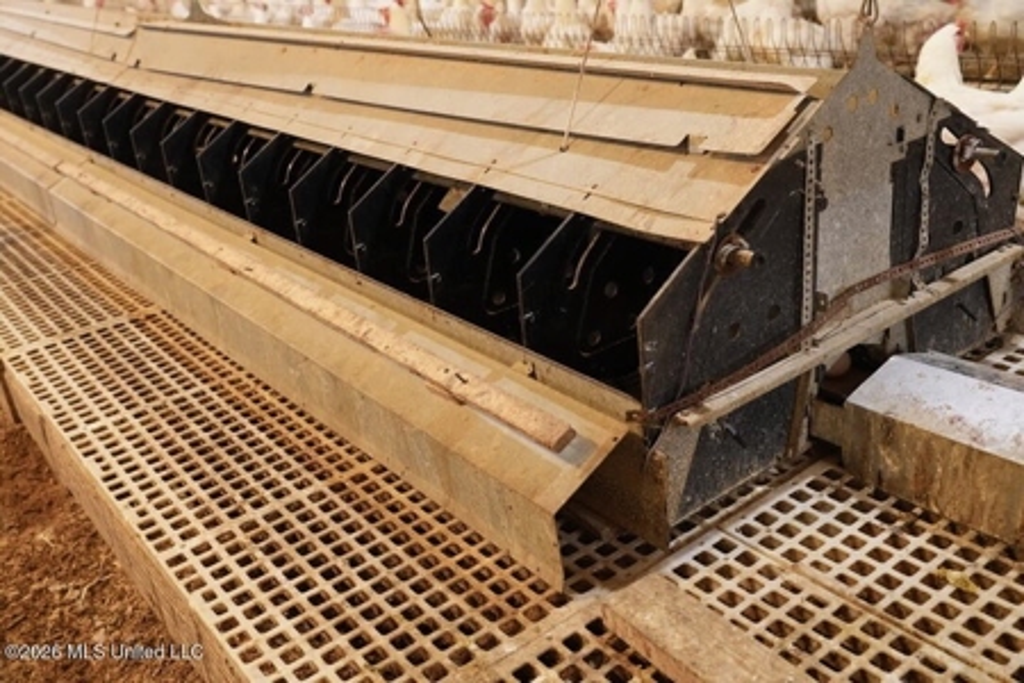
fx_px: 995
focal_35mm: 35
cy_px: 342
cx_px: 512
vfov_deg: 37.9
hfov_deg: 54.4
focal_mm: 35
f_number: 4.5
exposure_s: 1/25
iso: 3200
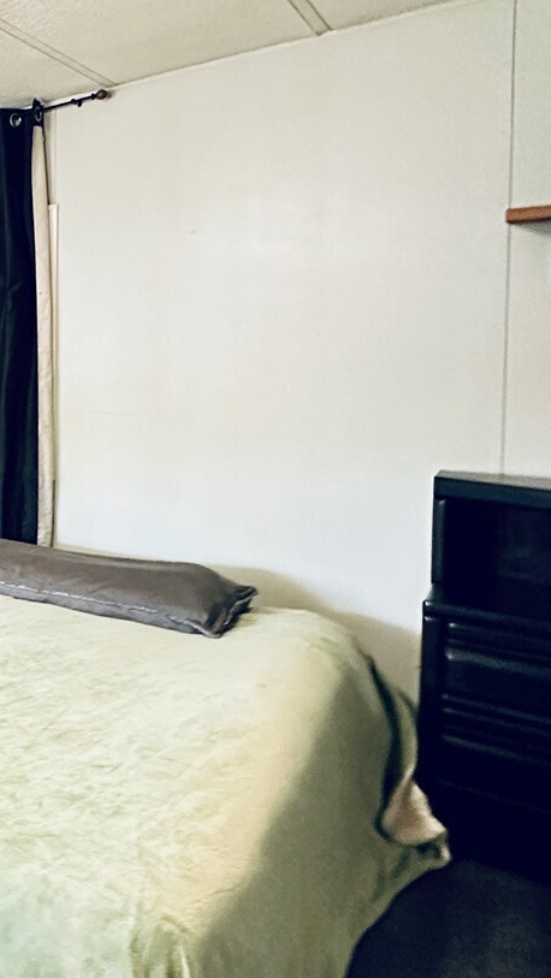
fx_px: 778
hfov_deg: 24.9
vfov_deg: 63.6
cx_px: -354
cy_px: 384
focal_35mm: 30
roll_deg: -0.5
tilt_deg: -0.8
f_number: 2.2
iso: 1000
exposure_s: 1/60
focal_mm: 2.22
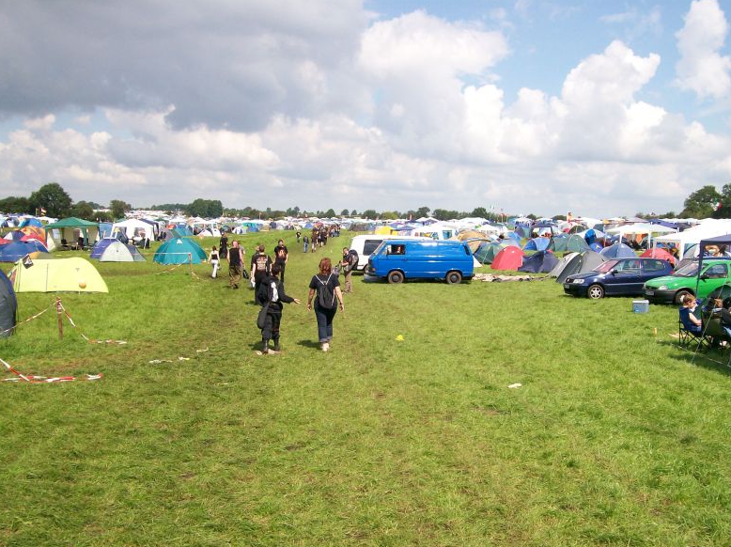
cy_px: 278
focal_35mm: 37
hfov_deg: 50.2
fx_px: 781
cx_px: 364
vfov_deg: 38.6
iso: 80
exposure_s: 1/593
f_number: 4.8
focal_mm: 6
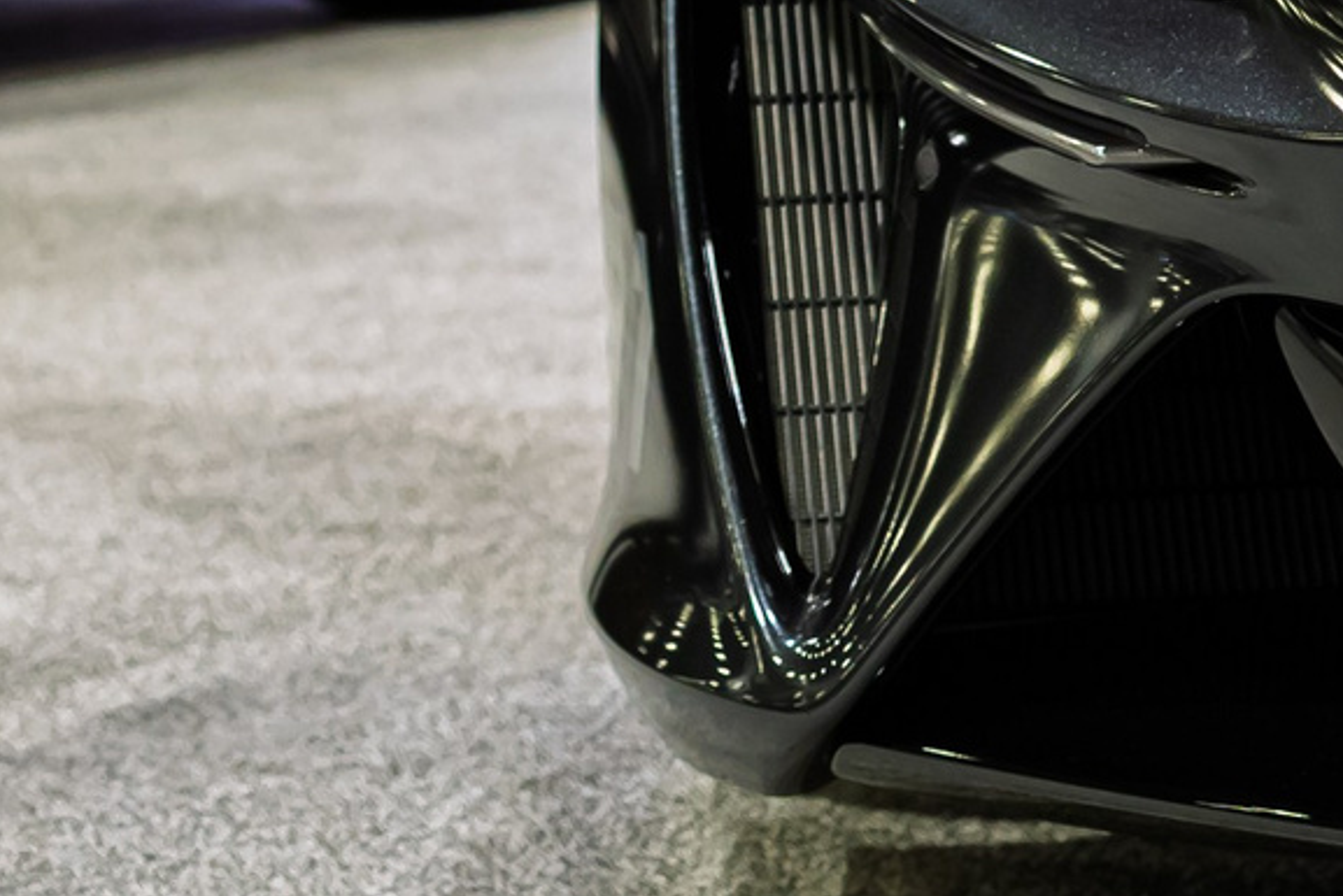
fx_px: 5933
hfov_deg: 11.8
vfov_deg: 8.4
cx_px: 2493
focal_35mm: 159
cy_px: -603
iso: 1600
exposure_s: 1/125
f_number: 2.8
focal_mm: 35
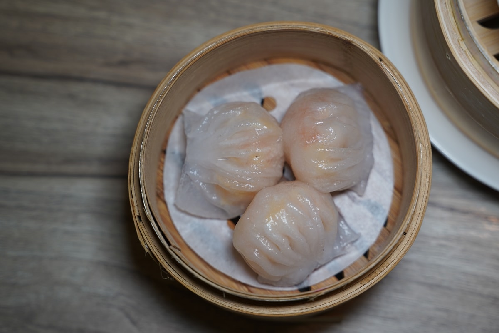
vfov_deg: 22.6
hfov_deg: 33.4
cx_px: 250
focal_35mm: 60
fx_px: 832
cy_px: 166
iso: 160
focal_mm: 60
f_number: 4
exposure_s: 1/60
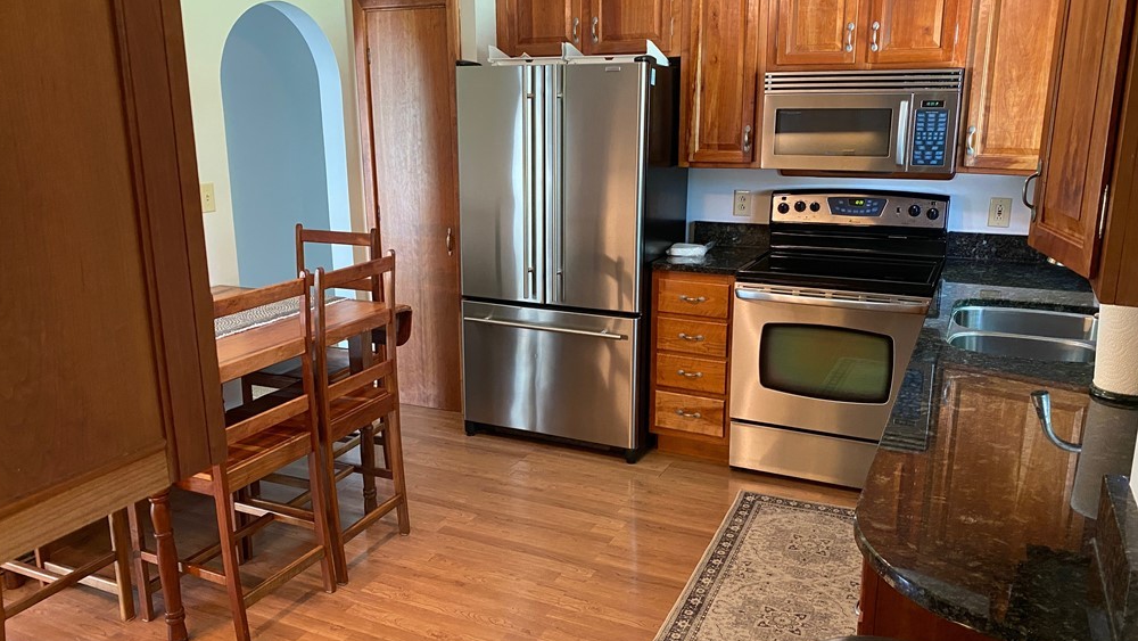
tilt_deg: -13.4
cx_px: 564
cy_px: 309
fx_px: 875
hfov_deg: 66.1
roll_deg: +0.6
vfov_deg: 40.2
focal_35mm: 29
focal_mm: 4.25
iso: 400
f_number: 1.8
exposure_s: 1/40
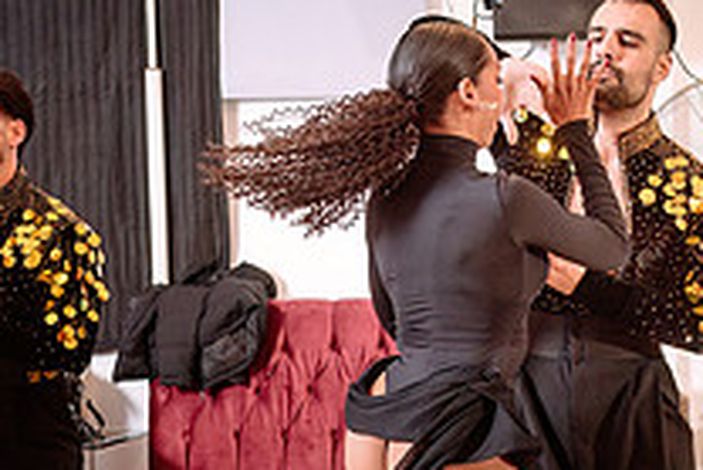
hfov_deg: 20.7
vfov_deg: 14.0
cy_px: 401
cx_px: 576
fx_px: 1895
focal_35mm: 97
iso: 800
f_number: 3.2
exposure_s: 1/160
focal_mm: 31
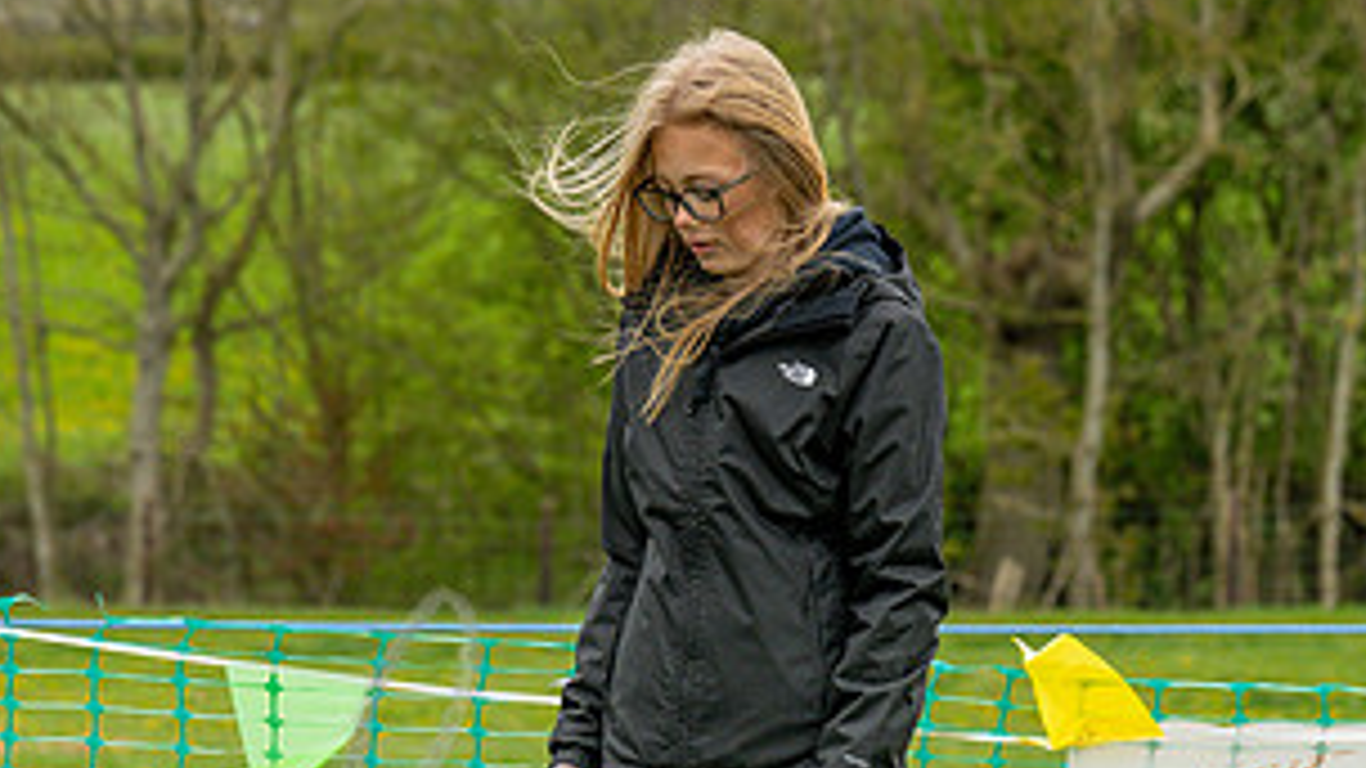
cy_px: 903
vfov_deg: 6.1
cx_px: 741
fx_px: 7172
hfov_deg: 10.9
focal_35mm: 198
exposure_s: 1/2000
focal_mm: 85
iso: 400
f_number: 4.5
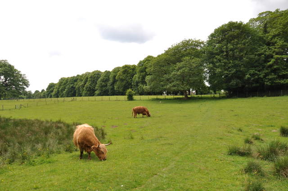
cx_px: 144
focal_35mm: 27
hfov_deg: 67.4
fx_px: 216
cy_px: 96
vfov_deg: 47.8
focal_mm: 18
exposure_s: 1/200
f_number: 7.1
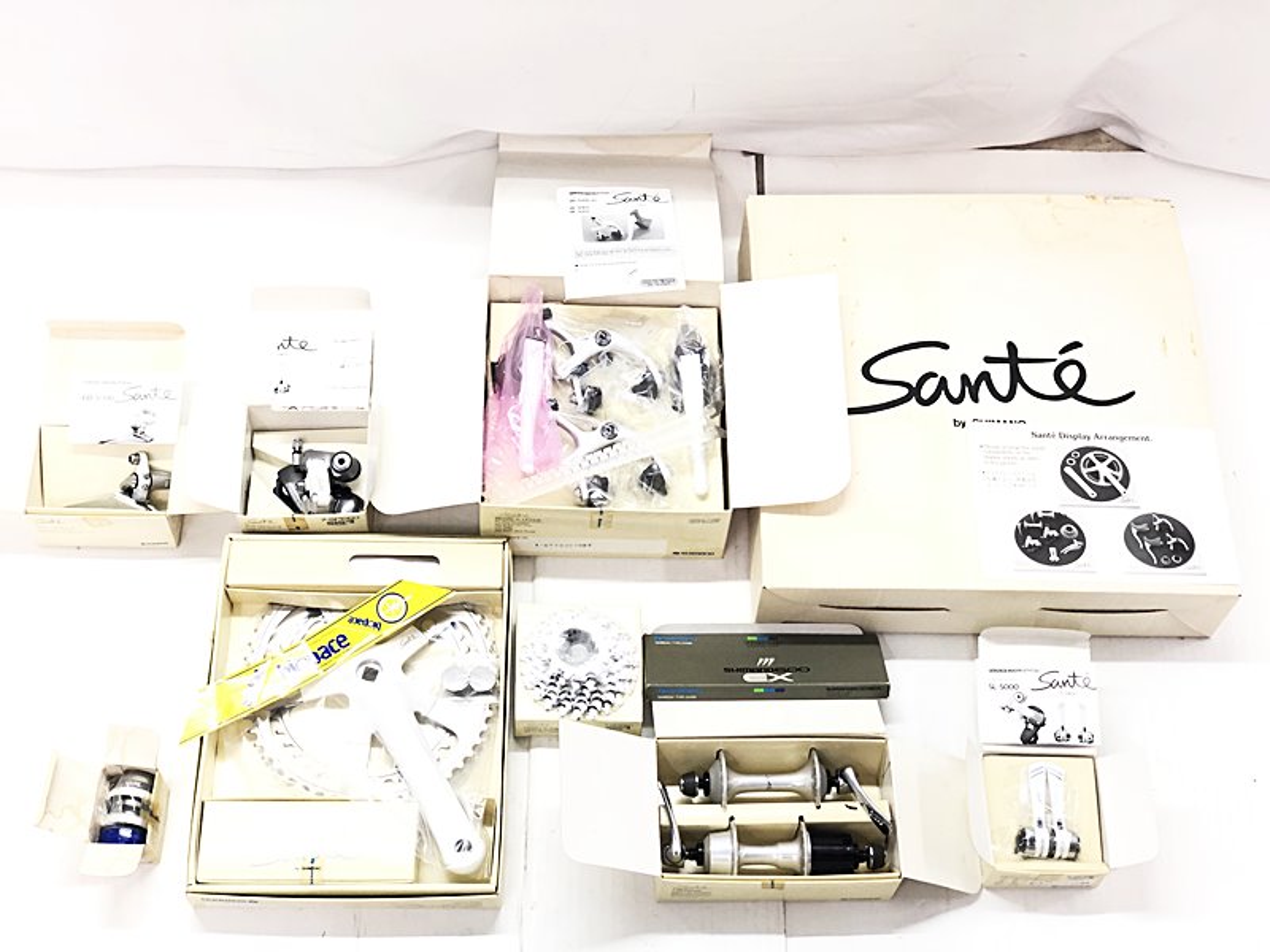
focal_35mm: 52
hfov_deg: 36.8
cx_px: 635
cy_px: 476
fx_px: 1908
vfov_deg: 28.0
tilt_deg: -60.6
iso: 80
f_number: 2.4
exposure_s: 1/33
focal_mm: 6
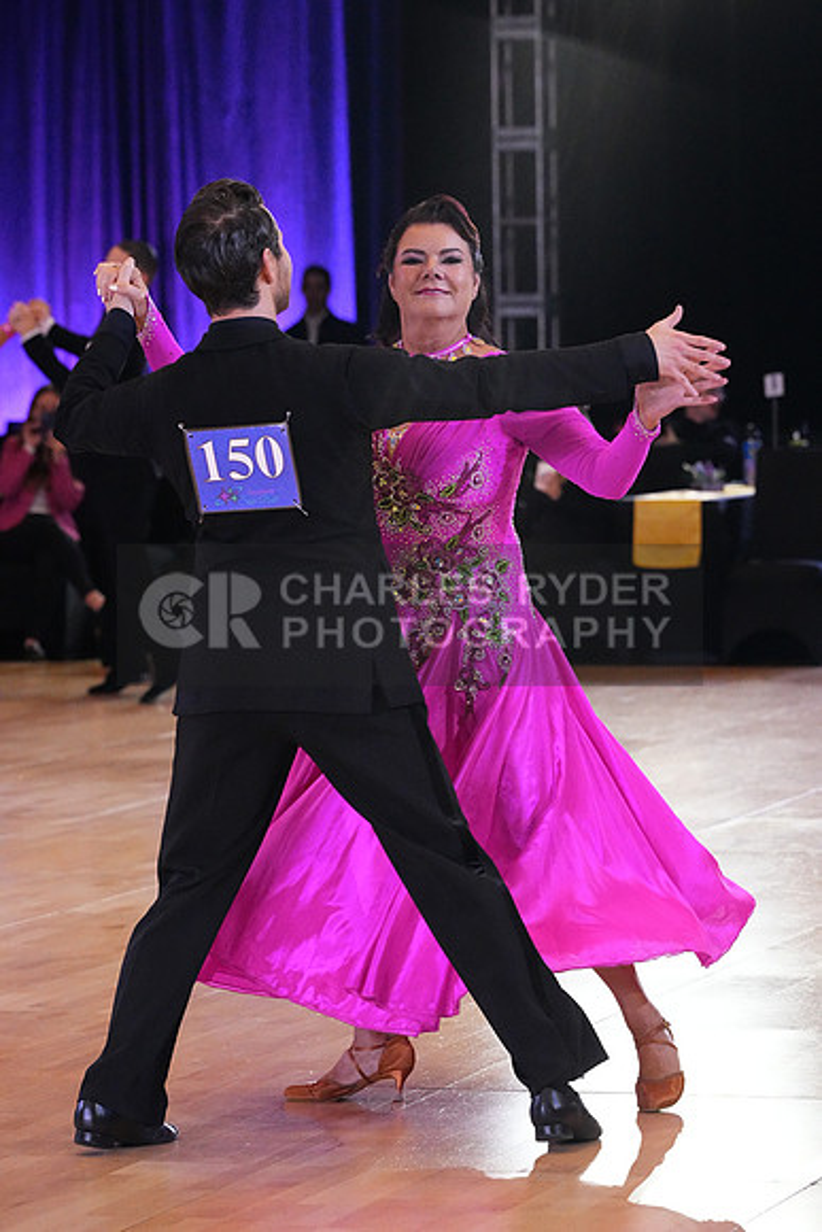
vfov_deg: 12.7
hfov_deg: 8.5
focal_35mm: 162
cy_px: 616
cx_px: 411
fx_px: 5545
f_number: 6.3
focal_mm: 162
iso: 12800
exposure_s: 1/400
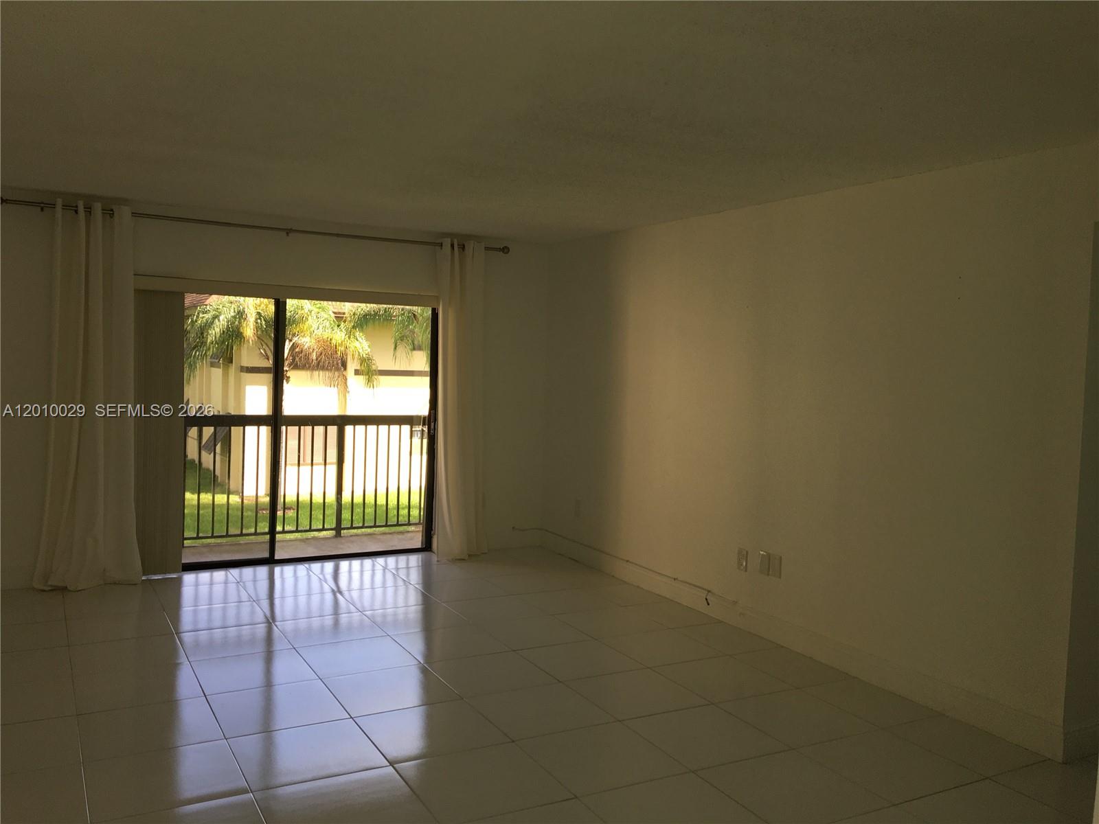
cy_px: 412
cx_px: 550
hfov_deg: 61.7
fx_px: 921
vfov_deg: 48.2
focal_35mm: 29
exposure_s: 1/40
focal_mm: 4.15
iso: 25
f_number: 2.2
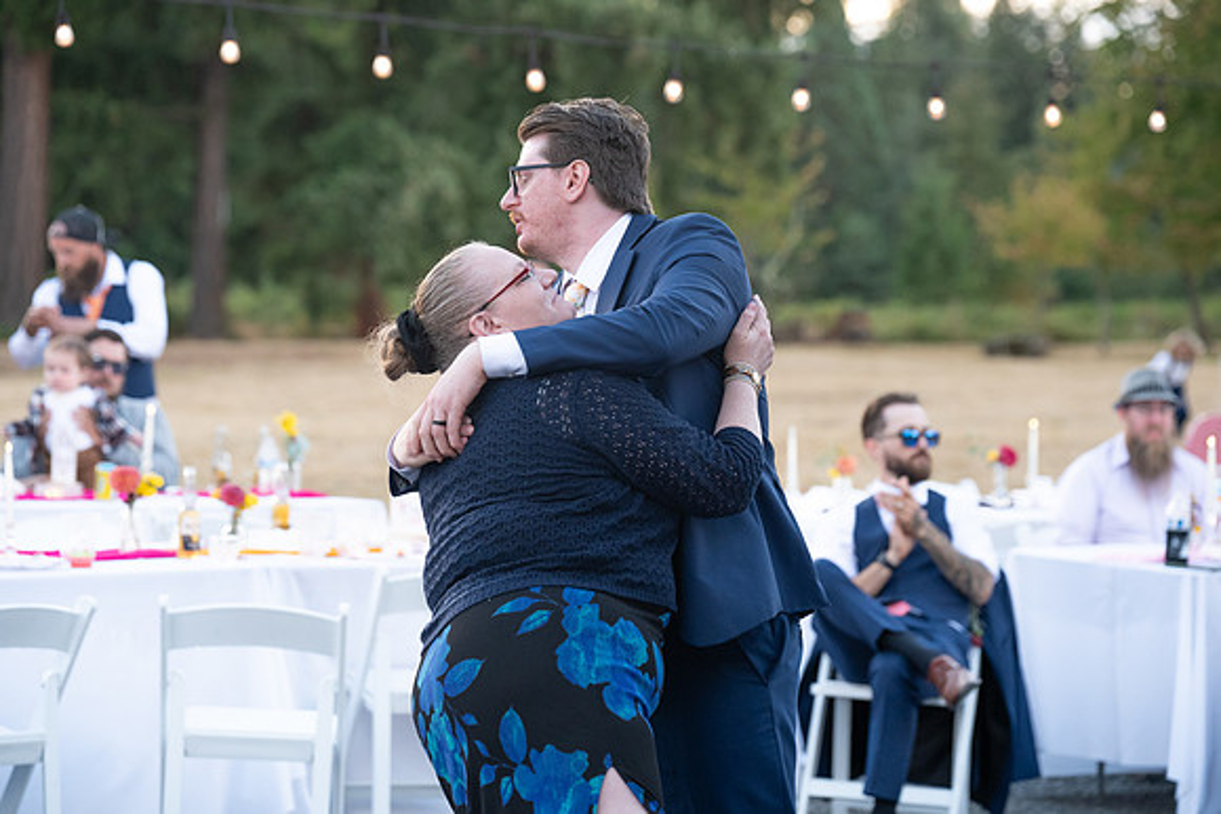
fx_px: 3732
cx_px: 610
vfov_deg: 12.5
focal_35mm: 110
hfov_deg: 18.6
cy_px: 407
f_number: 4
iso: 2000
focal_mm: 110
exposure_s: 1/500
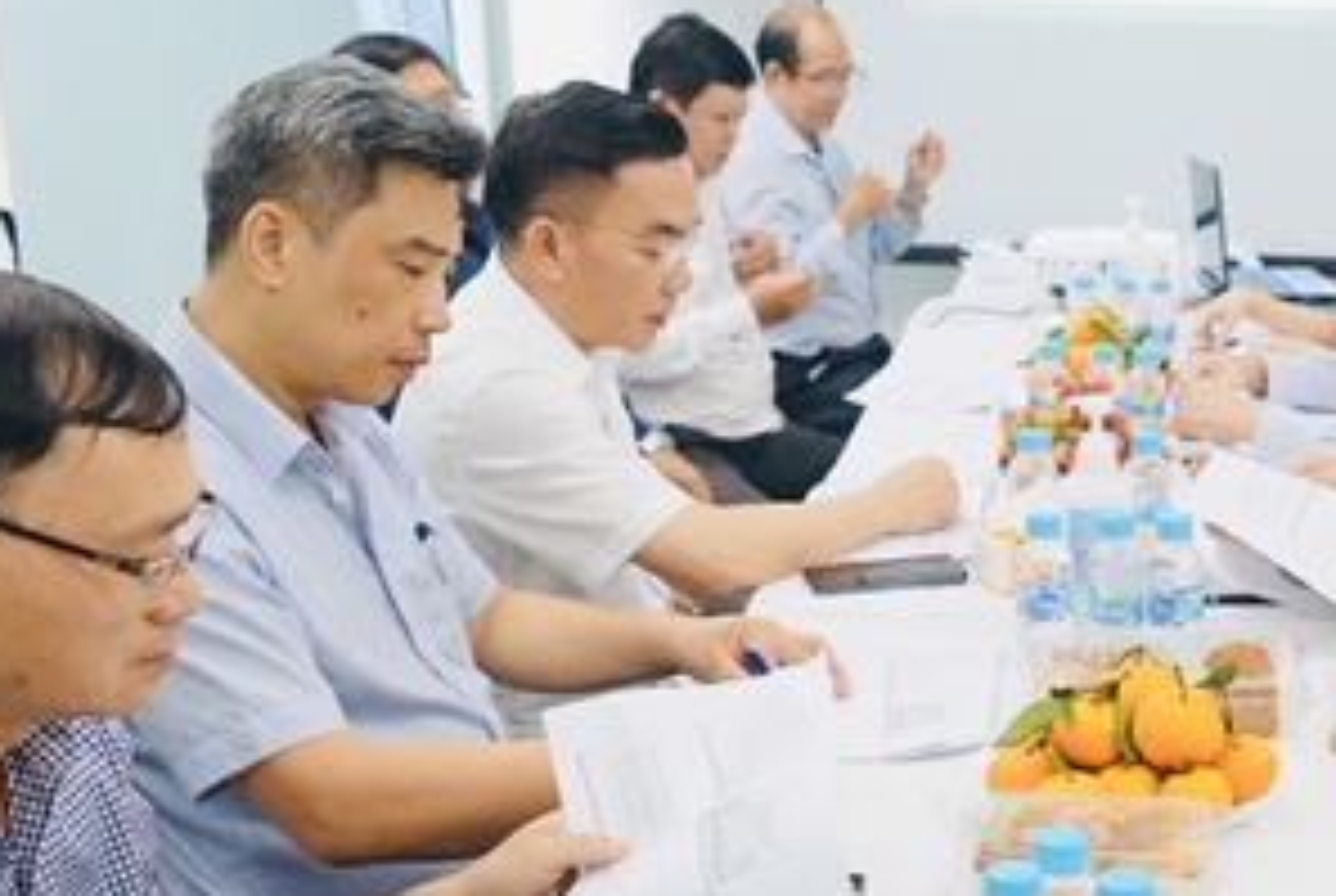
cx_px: 1111
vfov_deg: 22.9
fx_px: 2193
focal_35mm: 59
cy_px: 639
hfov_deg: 32.7
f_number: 4
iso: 2500
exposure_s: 1/160
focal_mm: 24
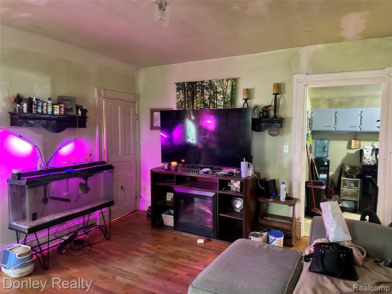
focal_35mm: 24
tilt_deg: -2.0
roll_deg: -0.2
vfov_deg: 56.8
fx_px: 272
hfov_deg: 71.6
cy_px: 147
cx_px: 196
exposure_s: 1/37
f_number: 1.78
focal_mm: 6.86
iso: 1000
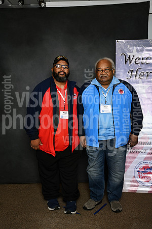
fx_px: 279
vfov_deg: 44.5
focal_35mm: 44
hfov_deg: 30.5
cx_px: 76
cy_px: 114
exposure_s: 1/160
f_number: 8
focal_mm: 44
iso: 800
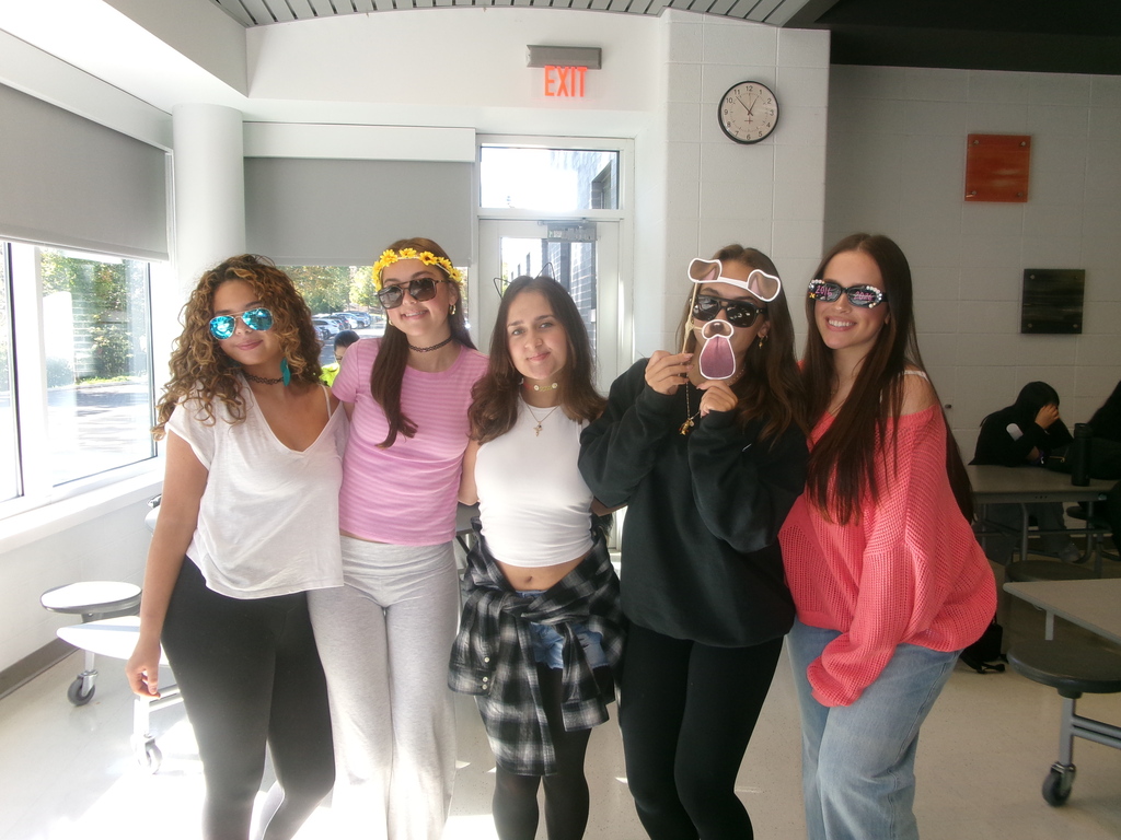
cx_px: 560
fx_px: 907
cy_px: 420
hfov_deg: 63.4
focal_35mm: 28
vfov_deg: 49.7
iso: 118
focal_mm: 5.1
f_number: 3.9
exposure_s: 1/60
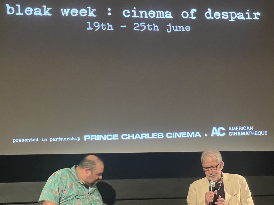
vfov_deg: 16.3
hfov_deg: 21.7
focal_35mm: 90
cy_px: 49
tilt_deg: +17.3
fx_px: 712
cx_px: 90
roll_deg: +2.4
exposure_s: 1/25
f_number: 2
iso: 800
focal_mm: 6
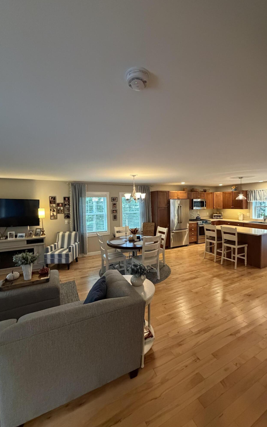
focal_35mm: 15
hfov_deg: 74.7
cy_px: 212
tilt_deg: -2.5
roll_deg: +1.1
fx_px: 175
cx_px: 144
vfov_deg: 101.5
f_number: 2.2
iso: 800
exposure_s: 1/60
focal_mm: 2.22
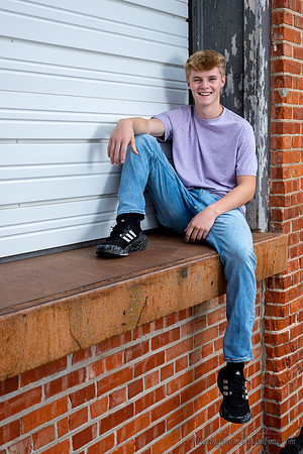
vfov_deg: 43.6
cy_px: 227
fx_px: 568
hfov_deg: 29.9
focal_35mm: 45
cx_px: 152
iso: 100
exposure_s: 1/160
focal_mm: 45
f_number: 6.3
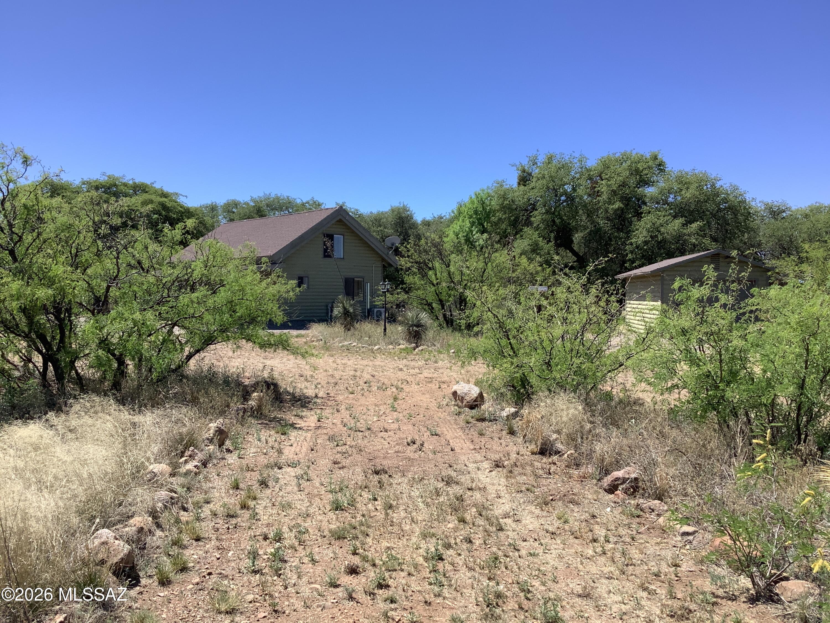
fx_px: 743
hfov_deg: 58.4
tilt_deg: -0.5
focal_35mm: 31
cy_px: 312
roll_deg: -0.1
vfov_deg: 45.4
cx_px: 415
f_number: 2.4
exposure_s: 1/1072
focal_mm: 3.3
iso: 25
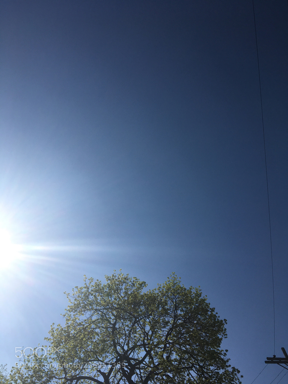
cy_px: 192
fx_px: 322
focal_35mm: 29
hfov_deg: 48.2
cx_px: 144
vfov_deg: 61.7
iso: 25
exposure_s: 1/6993
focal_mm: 4.15
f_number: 2.2
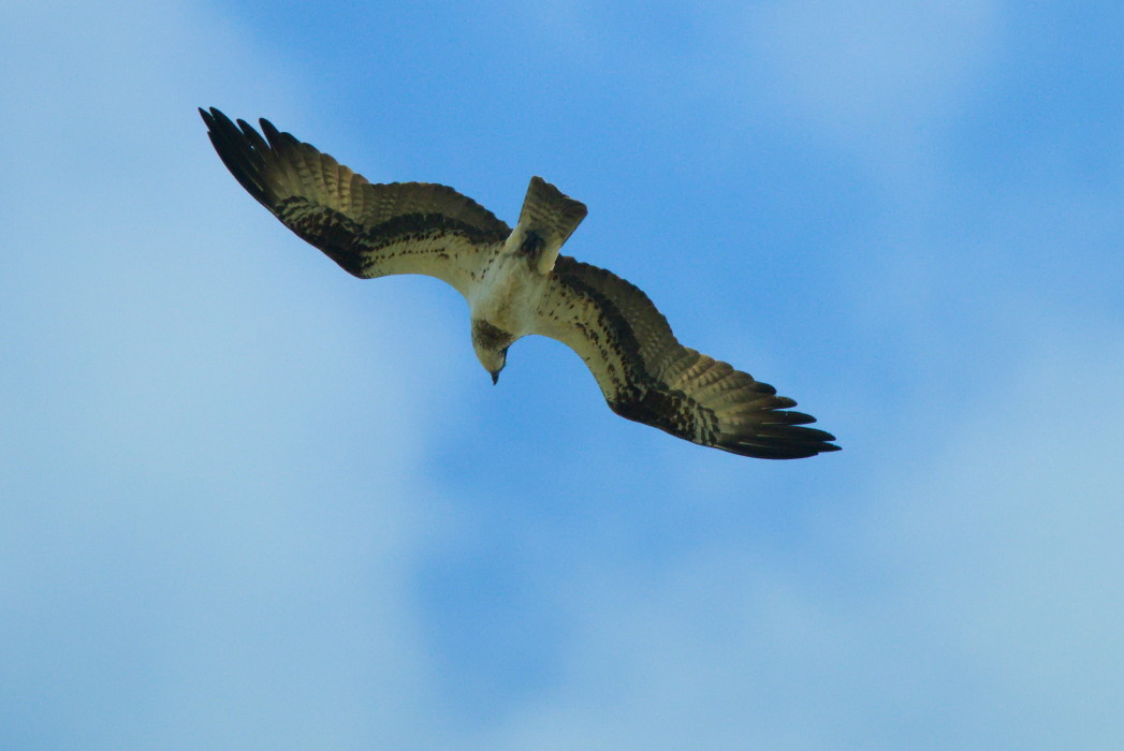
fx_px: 17499
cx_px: 562
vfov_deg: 2.5
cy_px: 376
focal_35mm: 560
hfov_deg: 3.7
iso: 1000
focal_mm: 560
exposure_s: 1/5000
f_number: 6.3
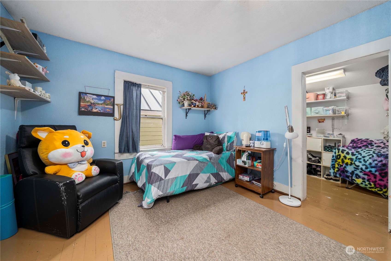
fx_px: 130
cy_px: 130
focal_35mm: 12
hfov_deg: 112.6
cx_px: 196
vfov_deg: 90.0
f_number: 5.6
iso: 320
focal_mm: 12
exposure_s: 1/60
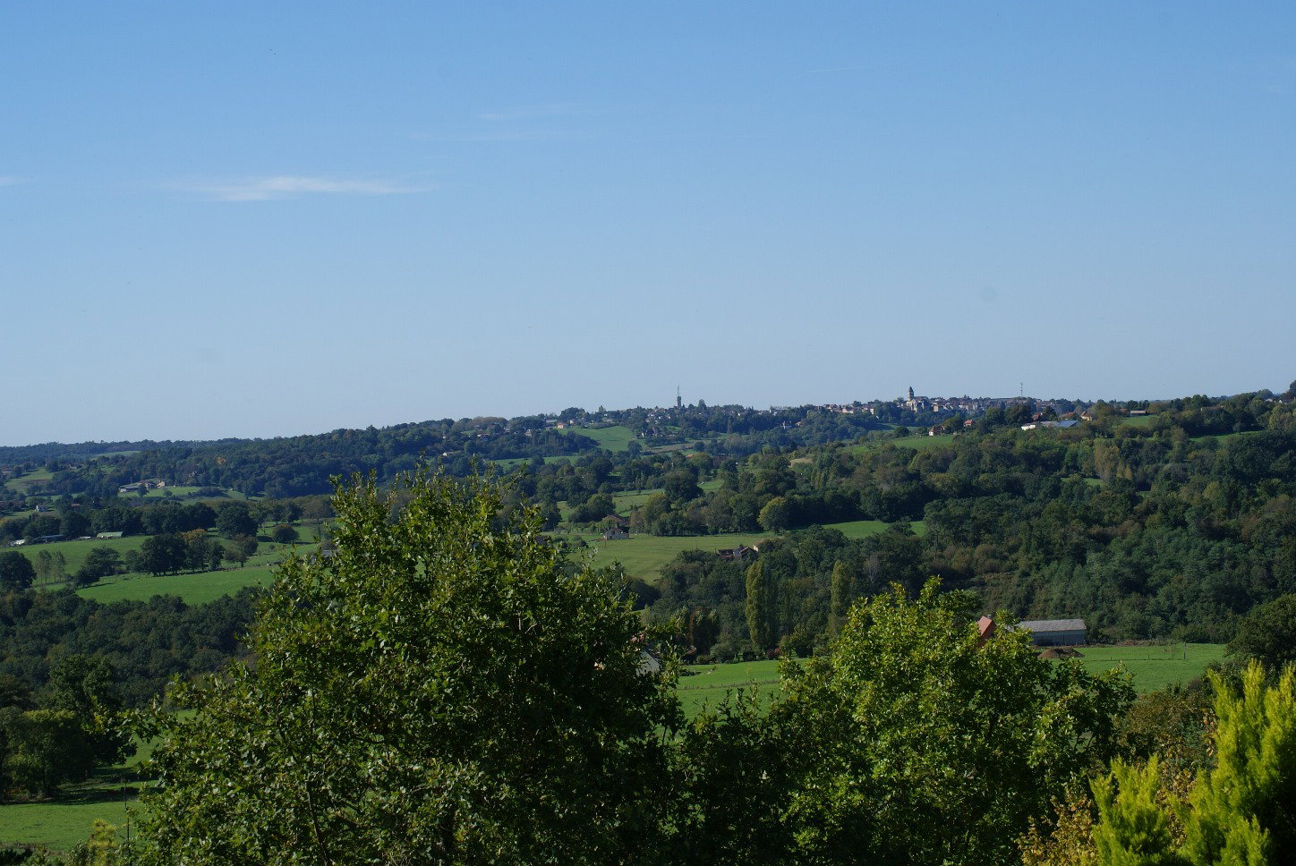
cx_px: 648
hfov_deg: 24.6
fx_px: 2972
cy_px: 433
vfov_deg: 16.6
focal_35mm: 82
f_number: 11
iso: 100
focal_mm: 55
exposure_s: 1/160
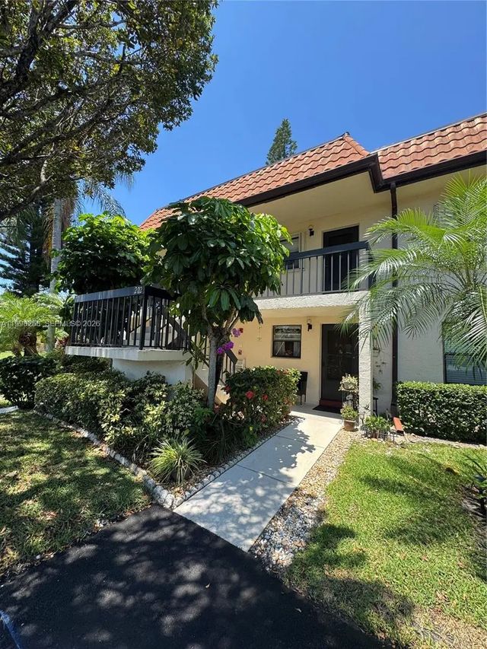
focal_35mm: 14
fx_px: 263
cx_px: 244
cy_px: 324
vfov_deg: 102.1
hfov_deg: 85.7
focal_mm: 2.22
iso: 40
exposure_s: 1/522
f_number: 2.2
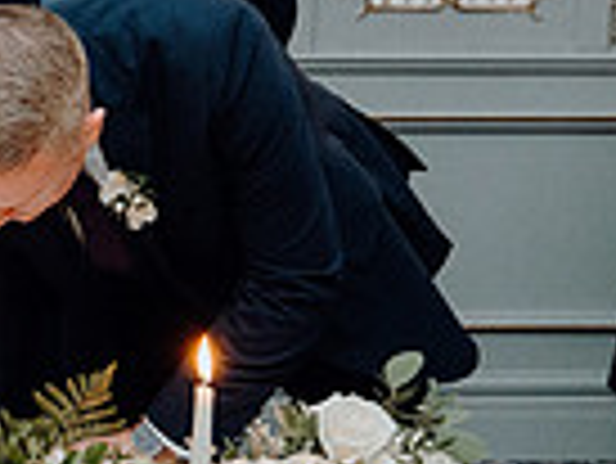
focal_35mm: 114
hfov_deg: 16.1
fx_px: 2030
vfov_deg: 13.0
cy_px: 142
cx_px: -247
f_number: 3.5
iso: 2500
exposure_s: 1/160
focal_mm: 28
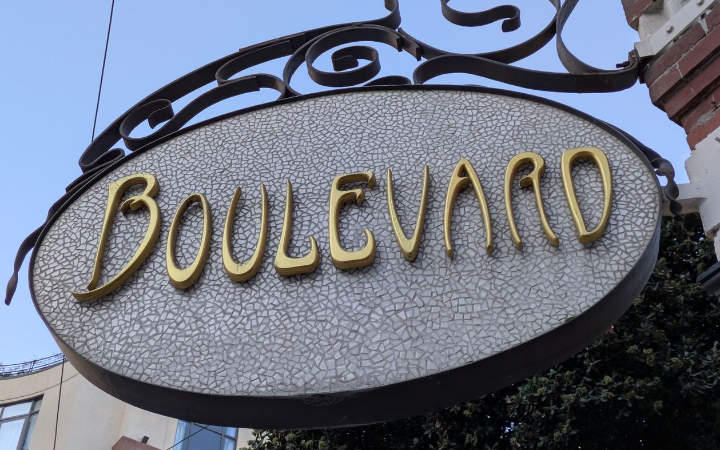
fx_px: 1079
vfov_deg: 23.6
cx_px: 356
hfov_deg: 36.9
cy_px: 231
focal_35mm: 55
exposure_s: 1/387
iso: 49
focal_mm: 5.43
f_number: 1.89
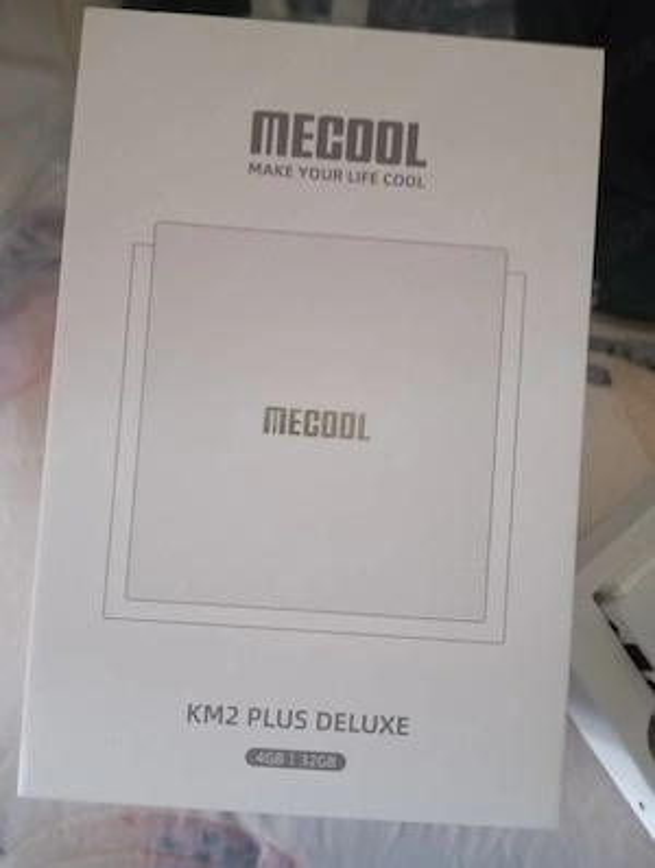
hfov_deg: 49.9
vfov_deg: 63.4
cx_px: 328
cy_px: 434
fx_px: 704
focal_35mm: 28
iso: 8412
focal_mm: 4.27
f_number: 1.8
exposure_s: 1/14.3
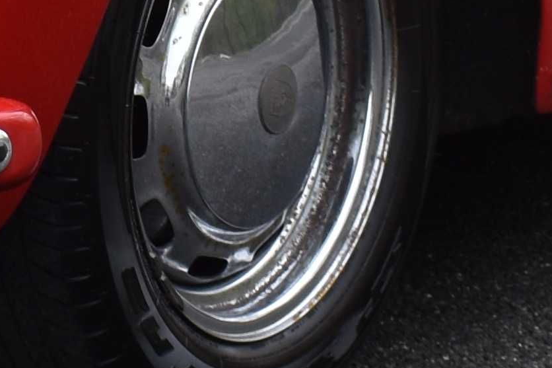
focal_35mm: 248
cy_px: -341
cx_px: -242
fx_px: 3795
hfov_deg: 8.2
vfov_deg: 5.4
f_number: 8
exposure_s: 1/250
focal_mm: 23
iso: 180
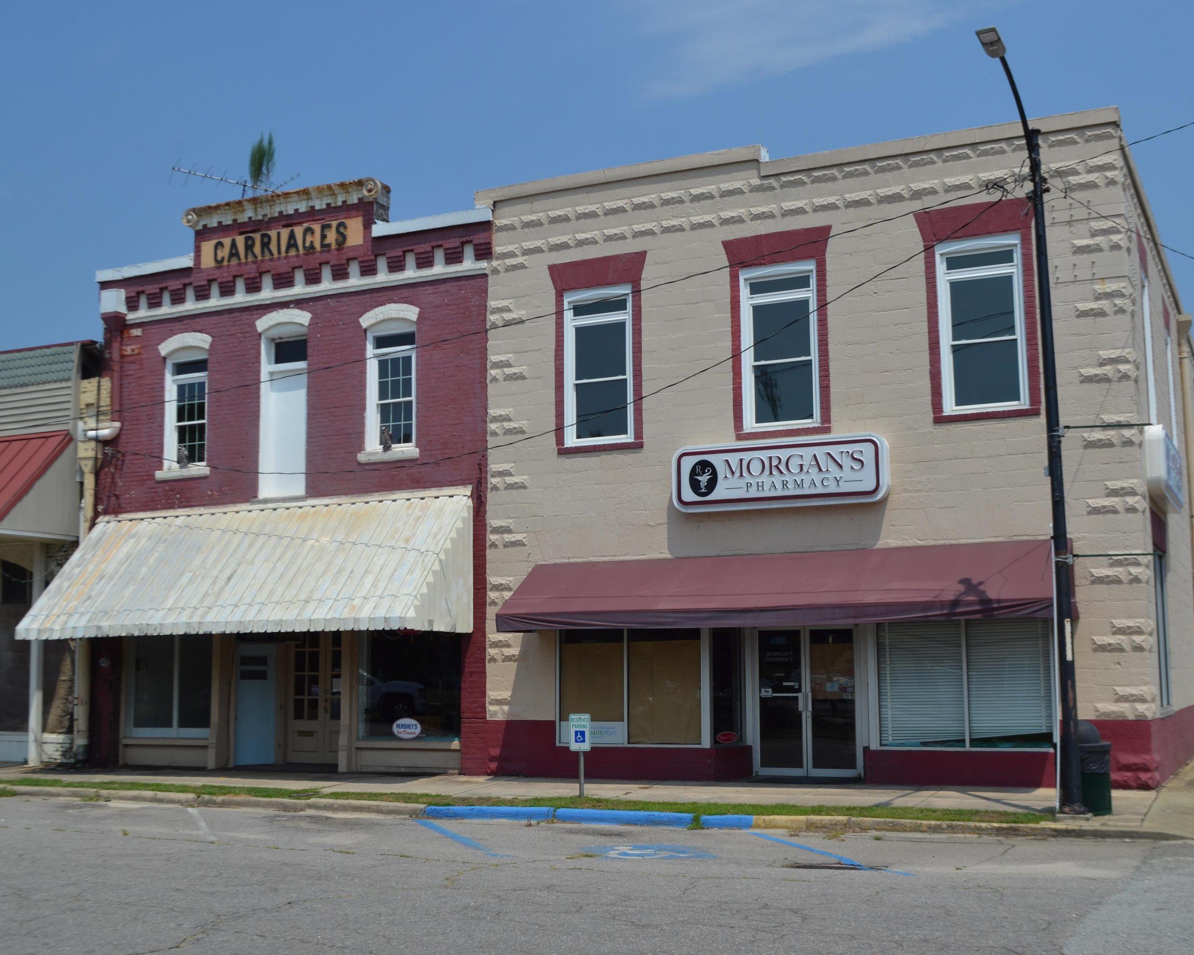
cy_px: 473
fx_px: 1449
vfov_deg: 36.5
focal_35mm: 41
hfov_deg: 44.8
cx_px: 623
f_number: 9
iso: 100
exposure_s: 1/320
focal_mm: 24
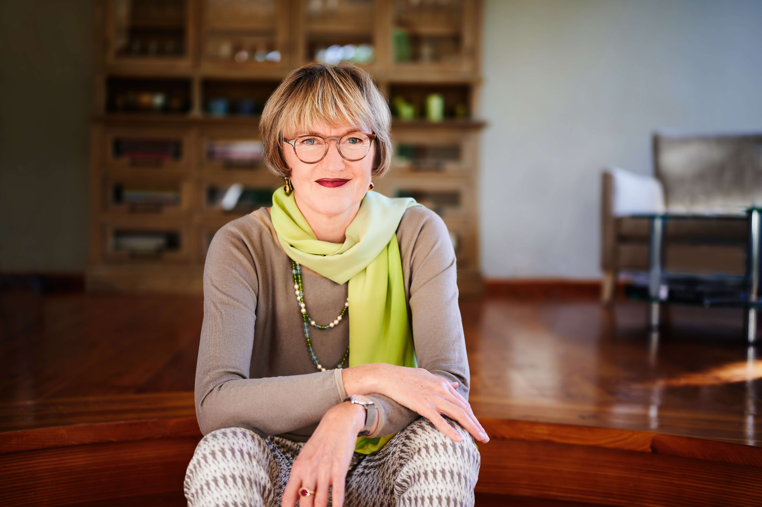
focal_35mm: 50
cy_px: 254
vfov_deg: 27.0
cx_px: 381
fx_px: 1058
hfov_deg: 39.6
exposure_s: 1/50
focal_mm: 50
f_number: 1.8
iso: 100
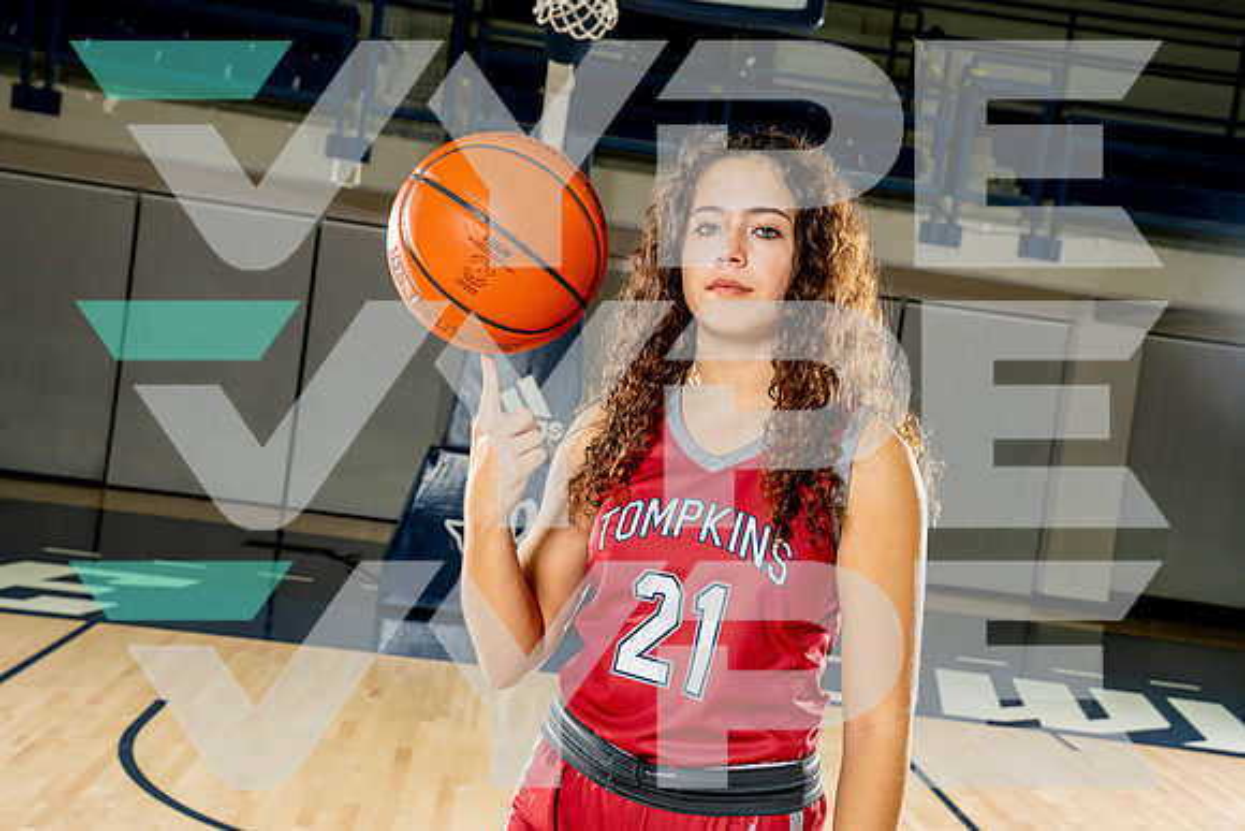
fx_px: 1453
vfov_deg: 31.9
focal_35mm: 42
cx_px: 622
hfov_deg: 46.4
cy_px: 416
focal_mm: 42
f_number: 8
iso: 640
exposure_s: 1/250
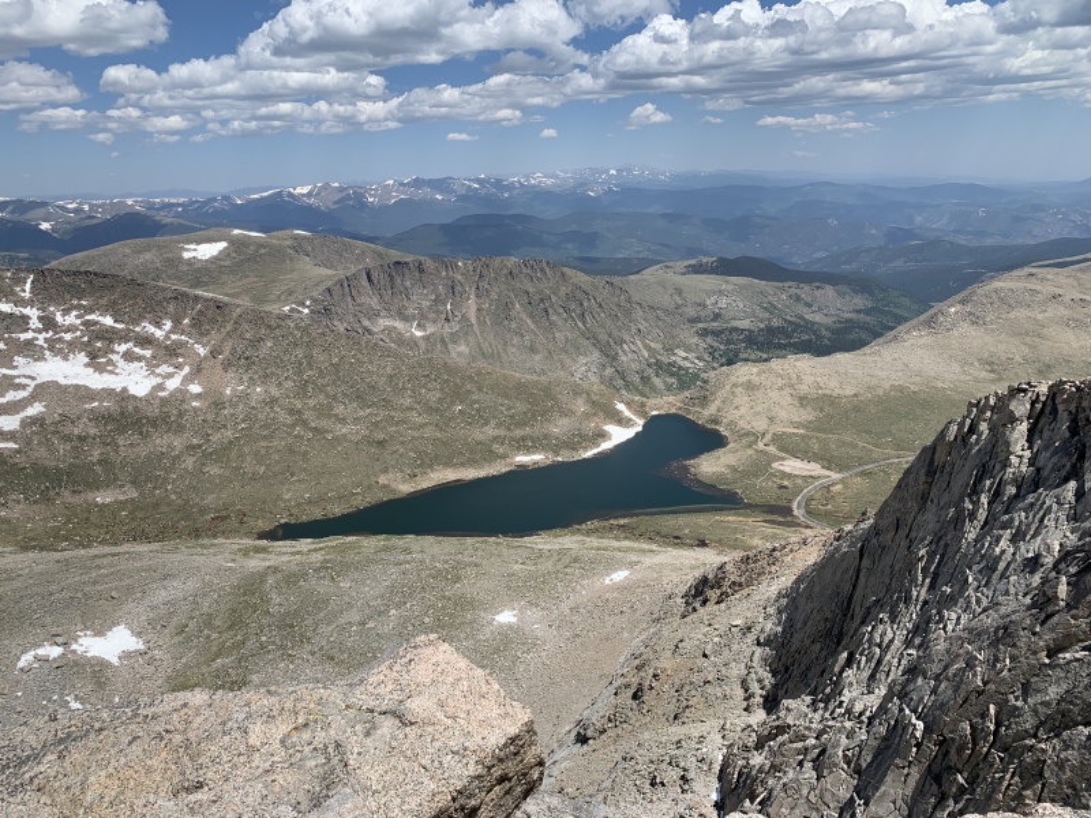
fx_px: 819
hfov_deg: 67.3
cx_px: 546
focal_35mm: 26
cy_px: 409
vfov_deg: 53.1
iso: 25
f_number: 1.8
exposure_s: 1/3289
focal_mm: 4.25
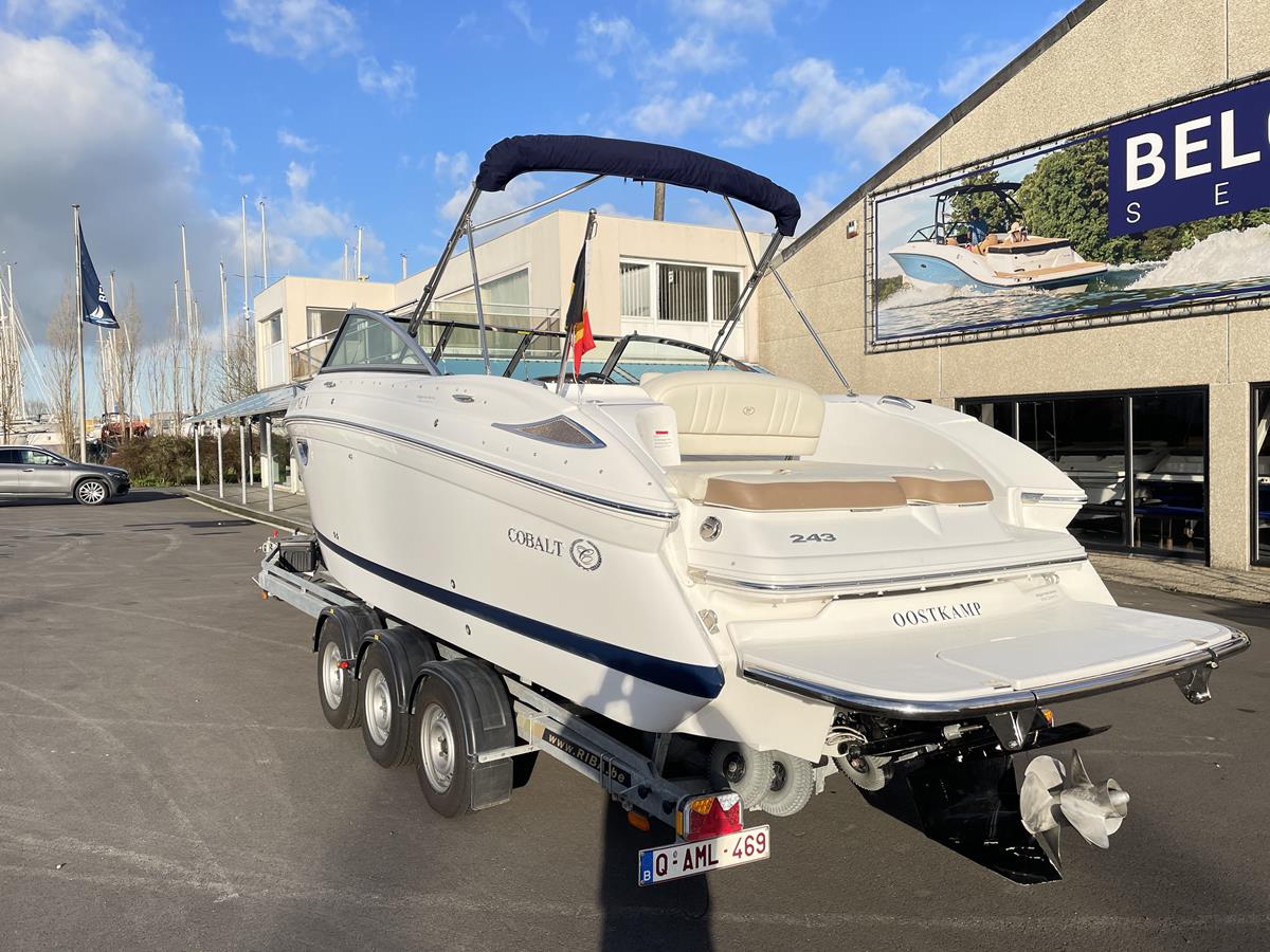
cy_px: 476
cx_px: 635
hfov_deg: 67.3
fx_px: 954
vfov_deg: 53.1
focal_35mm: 26
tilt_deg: -1.9
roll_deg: +1.3
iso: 32
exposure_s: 1/2681
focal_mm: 4.2
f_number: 1.6
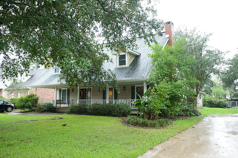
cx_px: 119
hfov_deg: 60.3
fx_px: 205
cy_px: 79
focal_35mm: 31
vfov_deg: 42.3
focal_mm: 31
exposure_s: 1/200
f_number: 4
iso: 1250
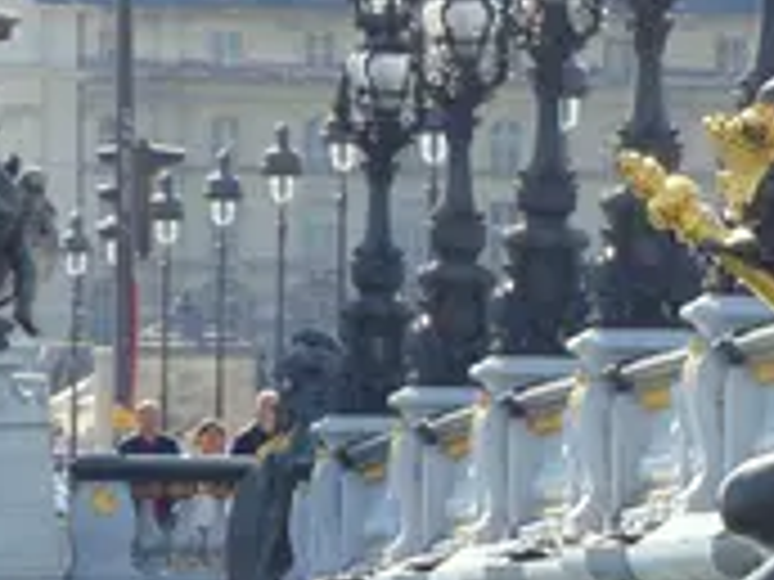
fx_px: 19721
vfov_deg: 1.7
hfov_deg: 2.2
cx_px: 886
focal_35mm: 882
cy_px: 382
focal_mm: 68
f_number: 4.2
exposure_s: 1/400
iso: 80
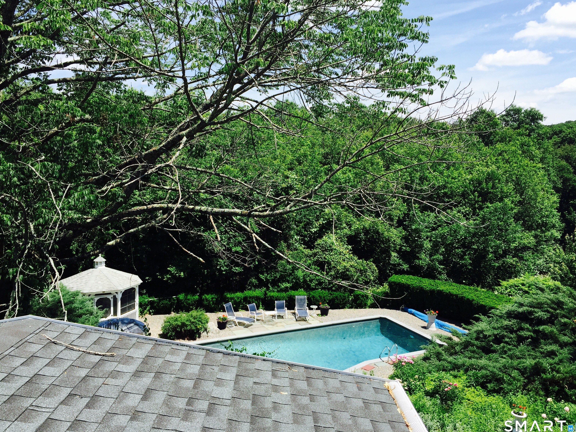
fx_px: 499
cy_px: 213
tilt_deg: -5.6
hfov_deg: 60.0
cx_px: 295
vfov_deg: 46.8
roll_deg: -0.9
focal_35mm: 30
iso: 32
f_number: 2.2
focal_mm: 4.15
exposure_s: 1/1412
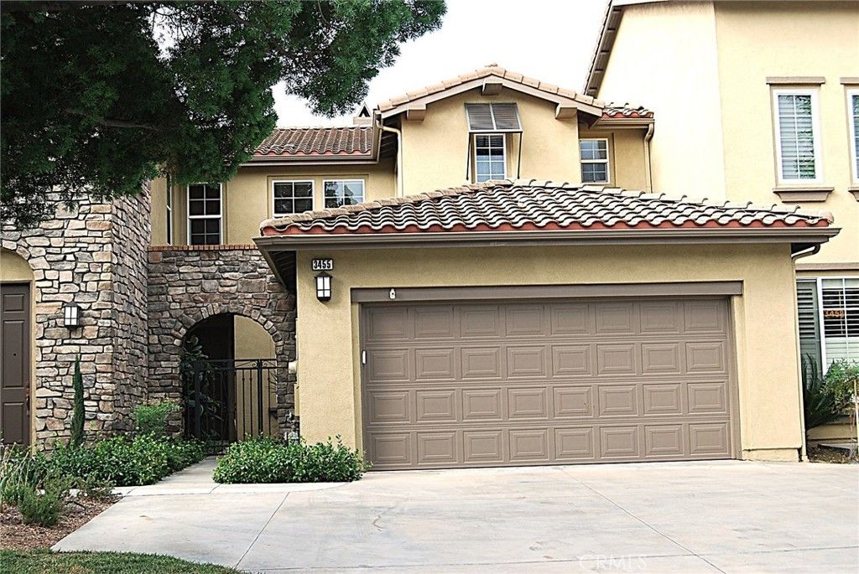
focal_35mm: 48
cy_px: 287
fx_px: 1146
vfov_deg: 28.1
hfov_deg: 41.1
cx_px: 430
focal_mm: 32
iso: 200
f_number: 9
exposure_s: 1/125
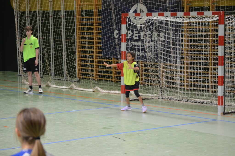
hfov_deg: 20.7
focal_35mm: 99
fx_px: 645
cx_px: 118
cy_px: 78
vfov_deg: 13.8
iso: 1600
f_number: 4.2
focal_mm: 66
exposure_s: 1/160
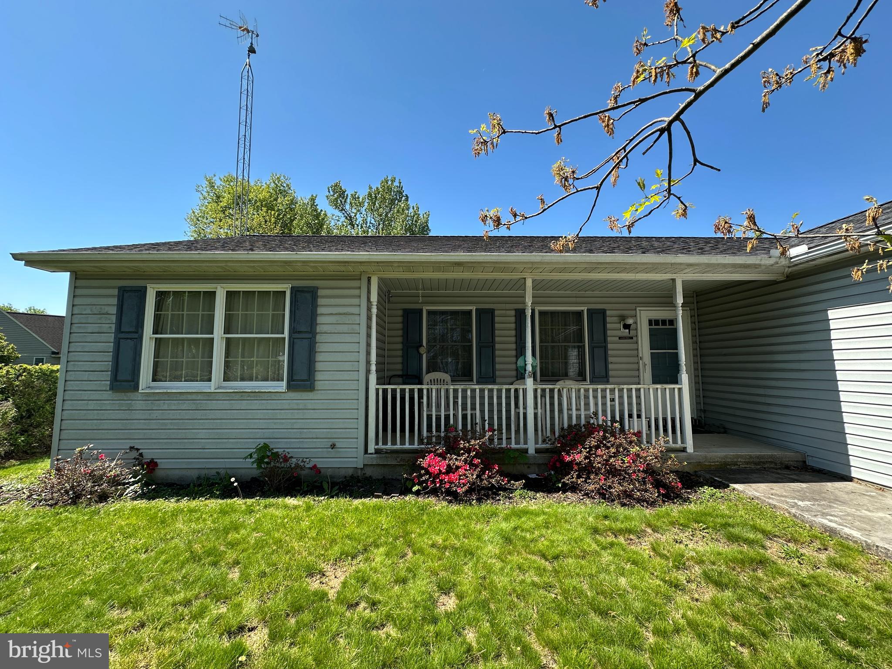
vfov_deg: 85.7
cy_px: 334
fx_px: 361
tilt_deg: +5.7
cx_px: 446
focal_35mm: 14
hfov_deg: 102.1
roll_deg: +0.7
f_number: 2.2
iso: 40
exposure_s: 1/491
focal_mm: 2.22
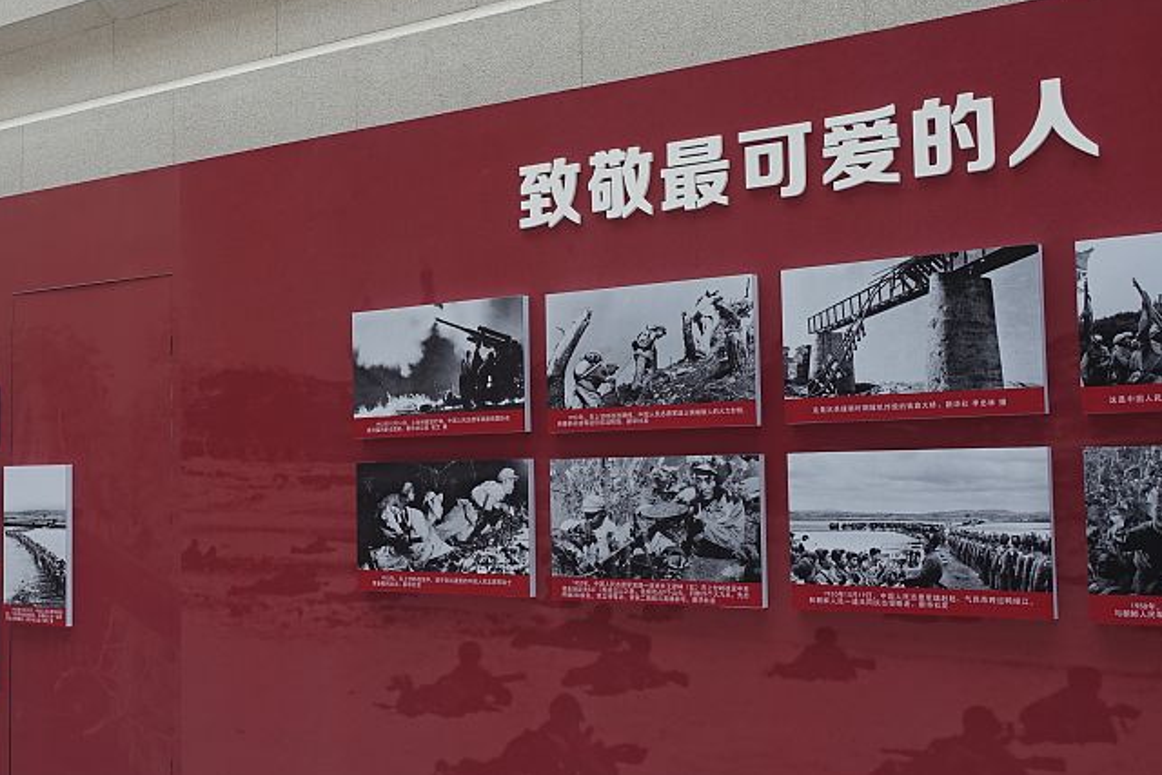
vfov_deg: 29.9
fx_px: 1453
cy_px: 394
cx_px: 405
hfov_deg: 43.1
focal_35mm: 45
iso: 125
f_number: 2.8
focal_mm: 8.8
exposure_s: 1/50
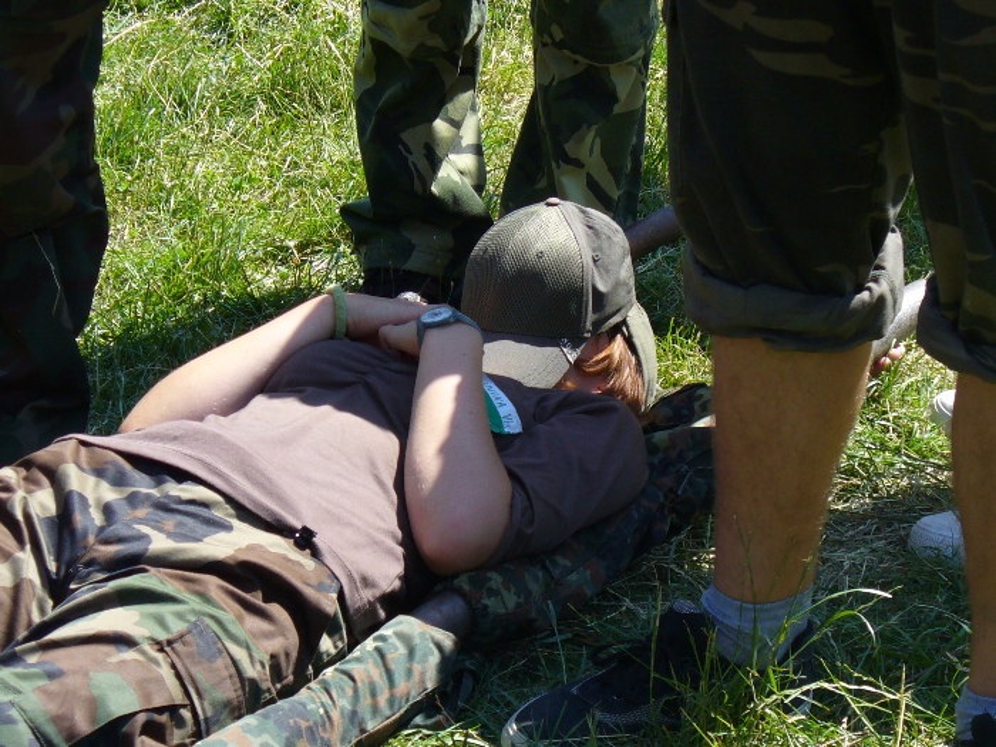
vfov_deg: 12.2
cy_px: 374
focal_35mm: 121
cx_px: 498
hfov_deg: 16.3
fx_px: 3482
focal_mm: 14.5
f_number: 3.4
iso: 80
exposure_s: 1/400
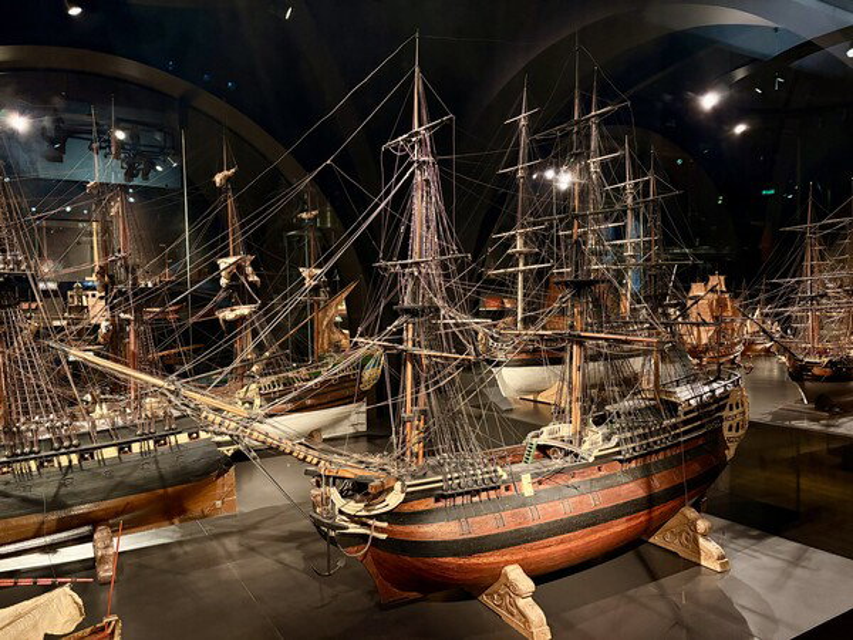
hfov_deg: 67.3
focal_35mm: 26
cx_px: 426
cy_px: 320
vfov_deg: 53.1
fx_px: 641
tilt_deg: -1.7
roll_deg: +1.3
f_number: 1.6
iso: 1000
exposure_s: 1/25
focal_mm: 5.96
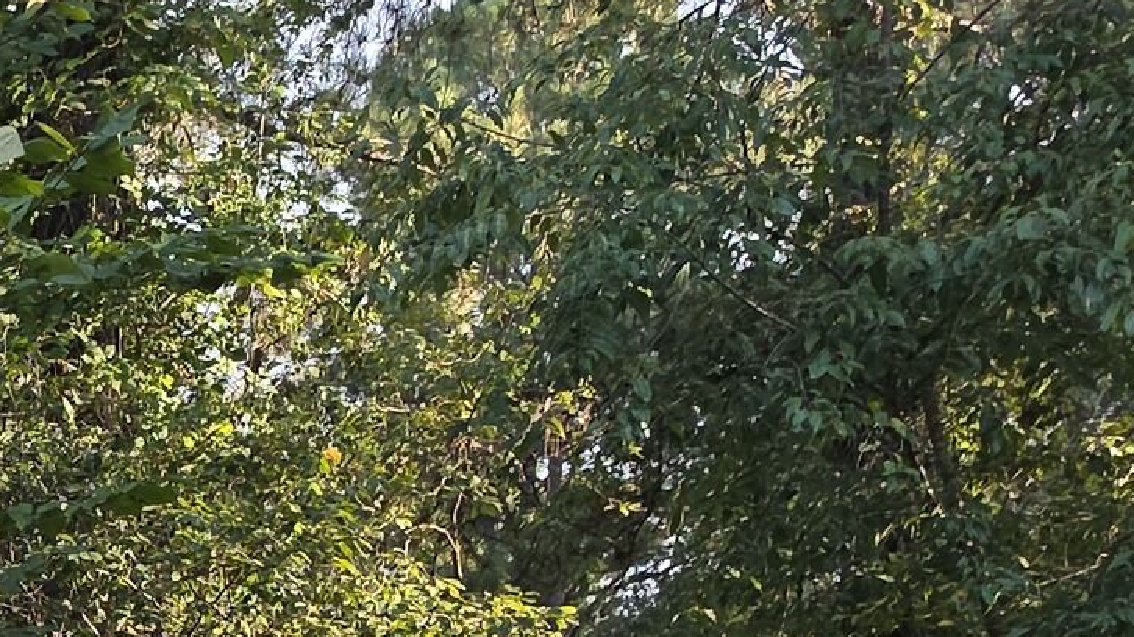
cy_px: 1455
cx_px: -1031
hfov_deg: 16.3
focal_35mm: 106
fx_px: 3187
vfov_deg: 10.1
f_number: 1.4
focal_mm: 6.5
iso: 12
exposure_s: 1/120
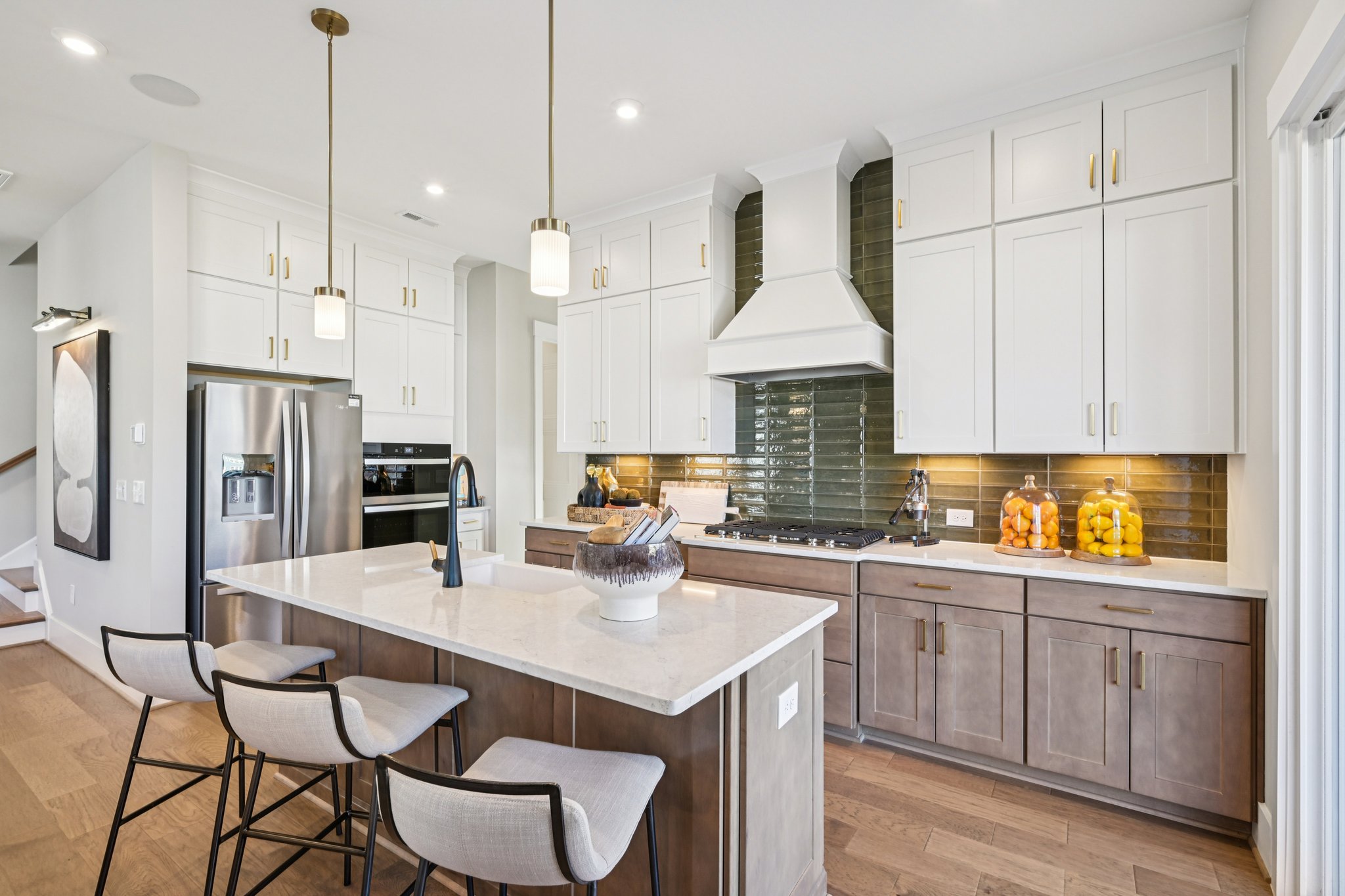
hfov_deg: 96.7
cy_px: 448
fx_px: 598
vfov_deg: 73.7
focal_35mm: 16
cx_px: 672
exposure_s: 1/15
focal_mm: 16
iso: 220
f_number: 8
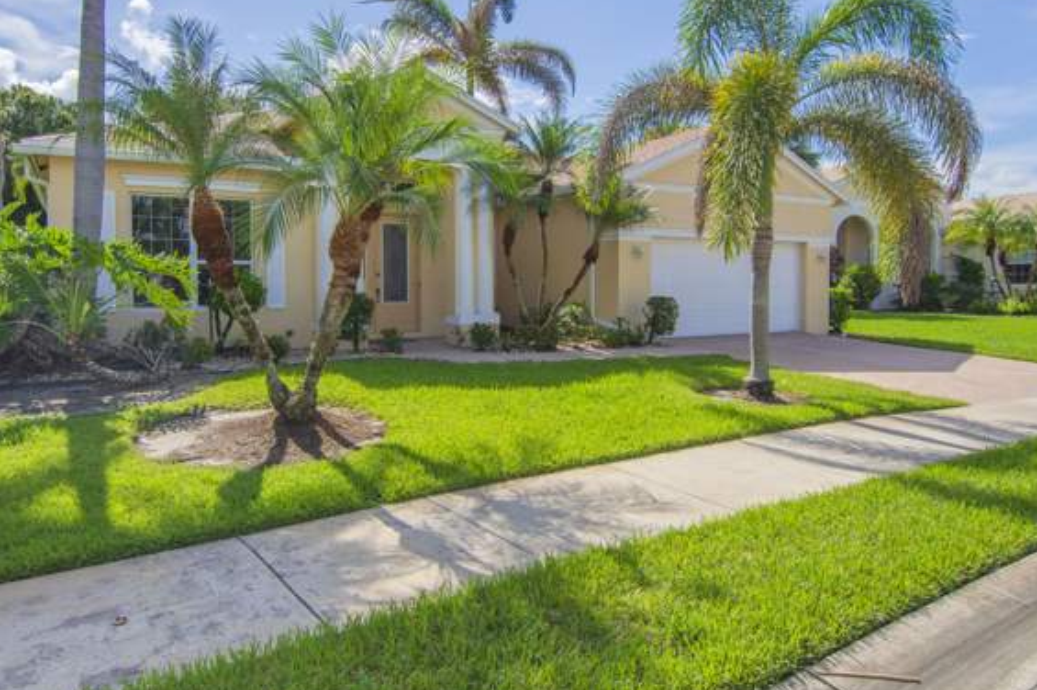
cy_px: 293
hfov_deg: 55.7
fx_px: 979
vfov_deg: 38.7
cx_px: 468
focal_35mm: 34
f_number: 8
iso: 100
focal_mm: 16
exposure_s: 1/250
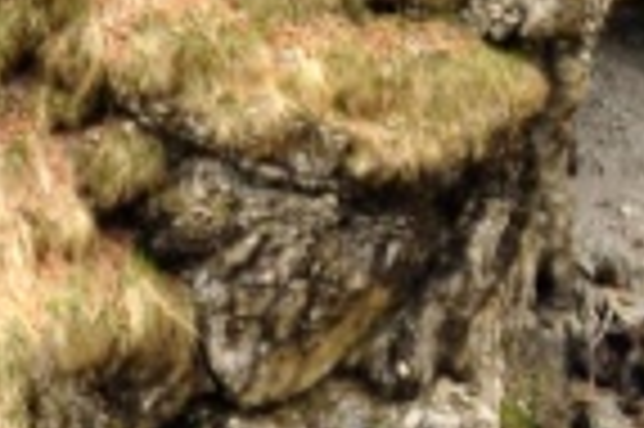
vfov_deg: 4.0
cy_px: -356
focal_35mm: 344
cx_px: 1175
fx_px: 6147
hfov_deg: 5.9
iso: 400
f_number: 11
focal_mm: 32
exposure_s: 1/30
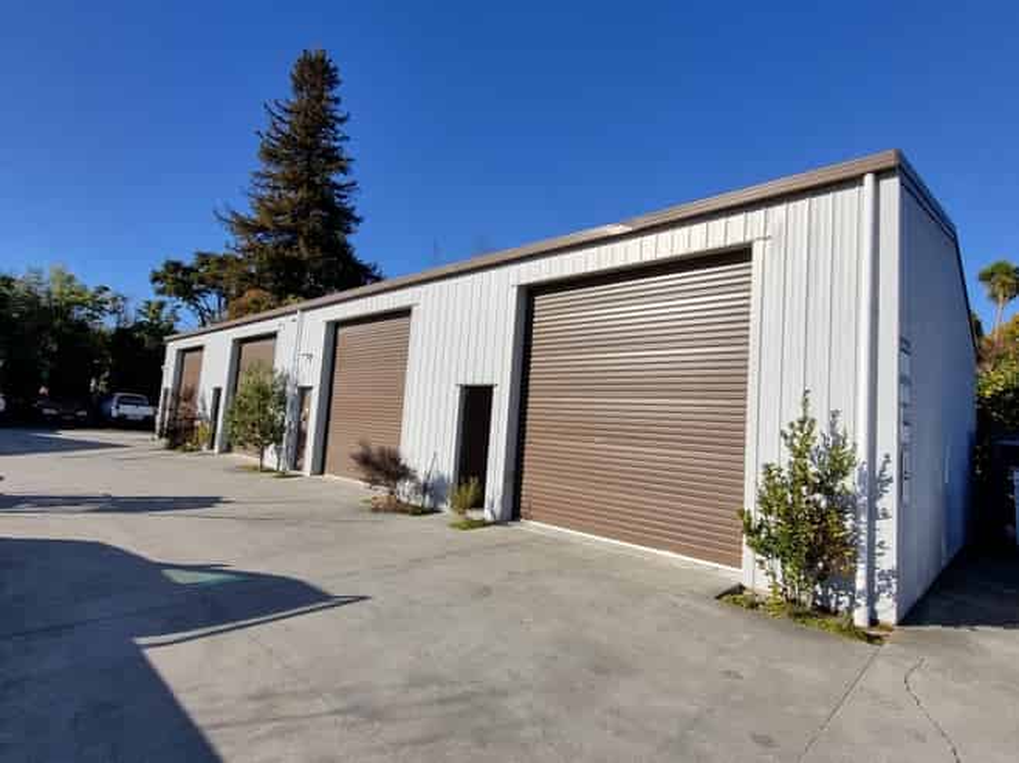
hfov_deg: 106.2
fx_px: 383
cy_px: 382
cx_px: 510
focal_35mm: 13
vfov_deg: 89.9
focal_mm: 1.74
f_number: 2.2
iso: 50
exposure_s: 1/1632
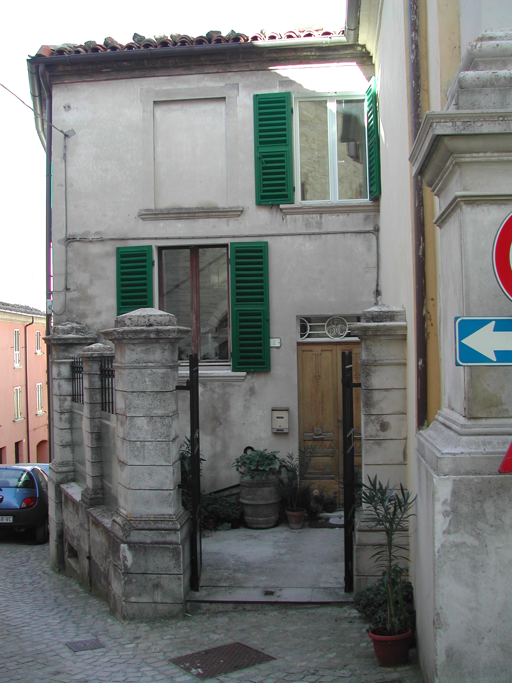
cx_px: 256
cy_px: 342
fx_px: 749
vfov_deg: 49.0
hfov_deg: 37.7
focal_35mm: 38
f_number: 2.8
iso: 100
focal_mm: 8
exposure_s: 1/152
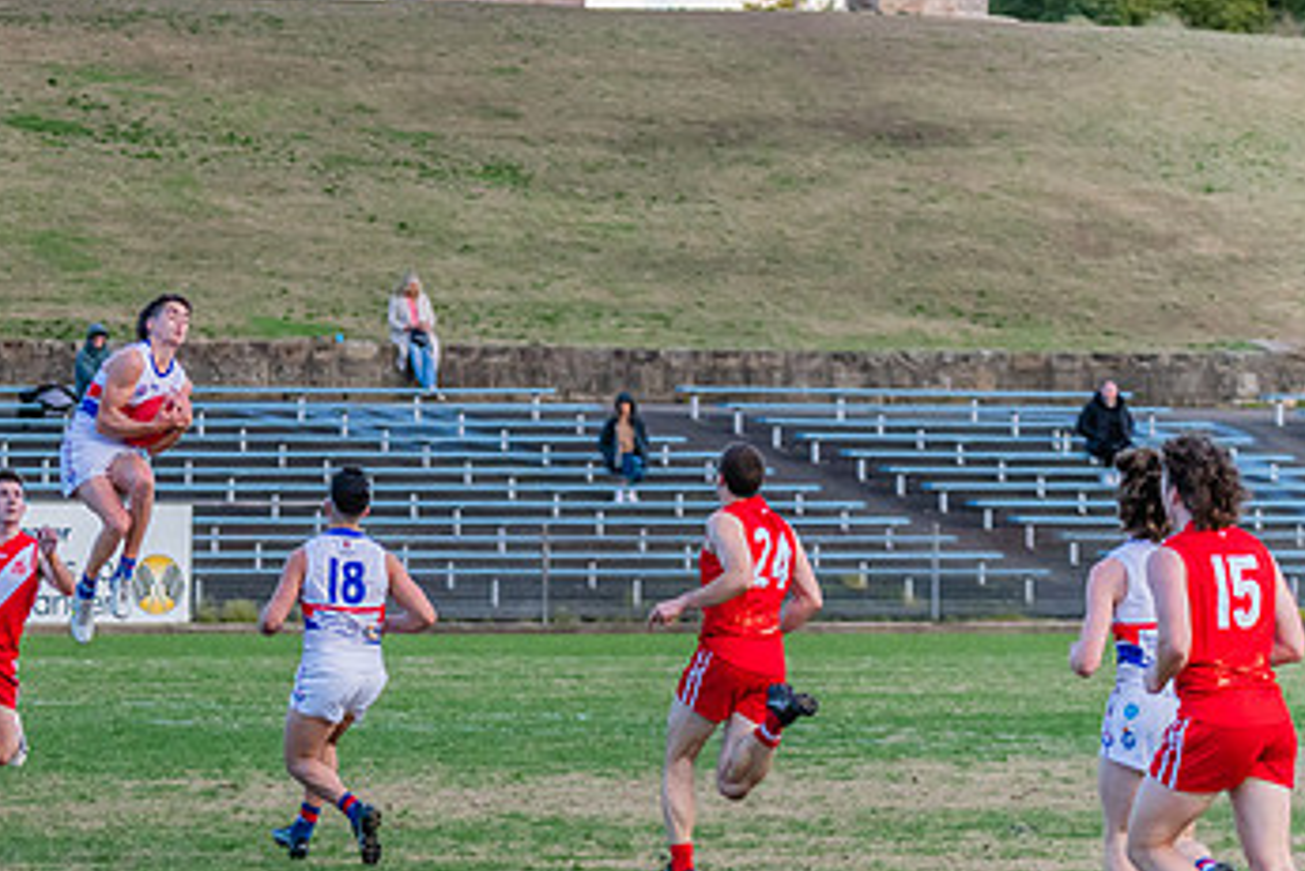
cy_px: 553
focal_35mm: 354
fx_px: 12837
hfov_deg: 5.8
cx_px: -24
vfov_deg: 3.9
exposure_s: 1/1600
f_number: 5
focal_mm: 160
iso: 1100
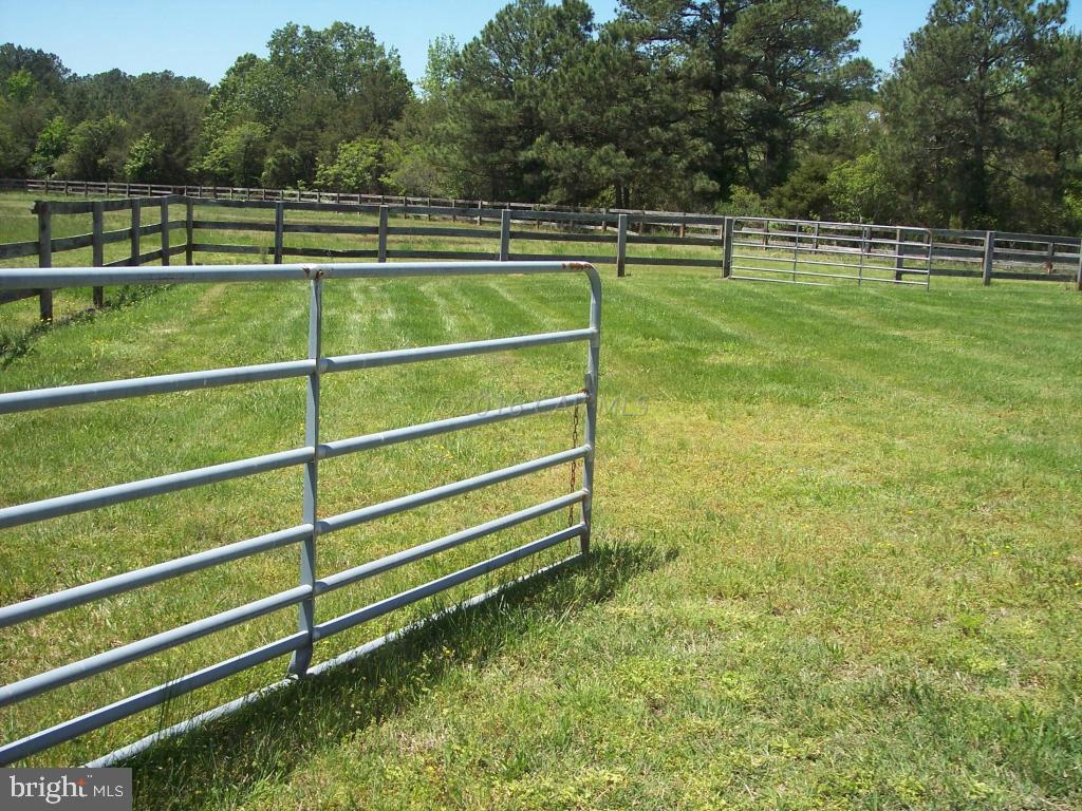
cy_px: 406
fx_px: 1219
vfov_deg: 36.8
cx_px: 541
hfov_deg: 47.9
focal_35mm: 39
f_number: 4
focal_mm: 8
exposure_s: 1/500
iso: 100
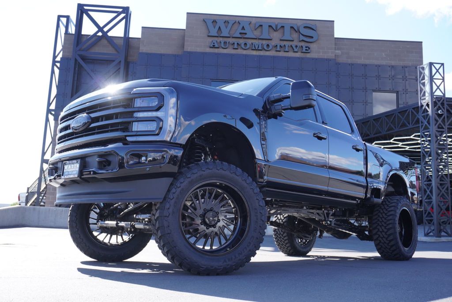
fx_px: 452
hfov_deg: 53.1
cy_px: 151
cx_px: 226
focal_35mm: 36
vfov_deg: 36.9
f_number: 5.6
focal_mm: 24
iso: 100
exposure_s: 1/100
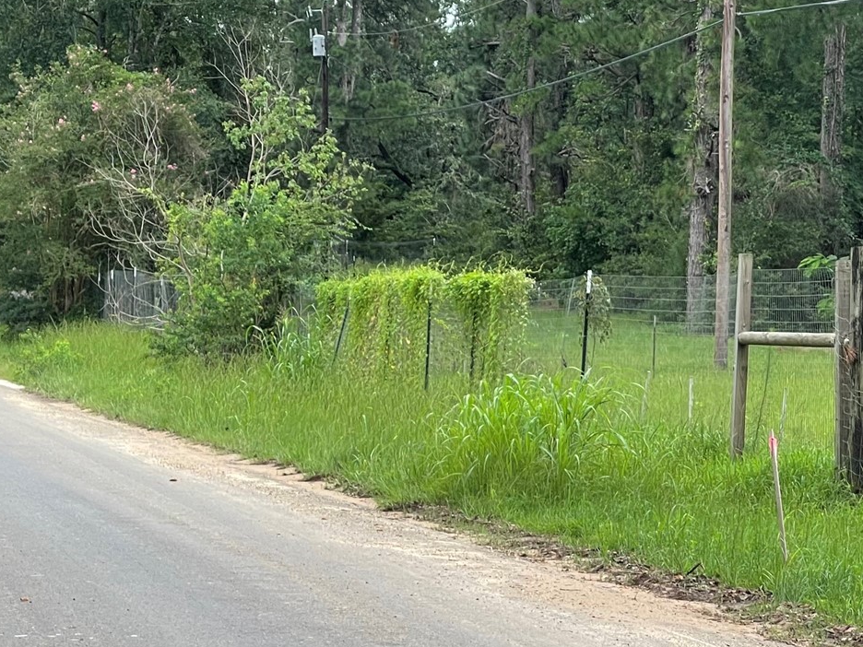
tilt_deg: -3.0
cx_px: 93
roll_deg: -1.0
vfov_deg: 10.6
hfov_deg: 14.0
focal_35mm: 140
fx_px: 3490
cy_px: 446
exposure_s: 1/246
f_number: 2.2
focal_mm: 7.5
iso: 20
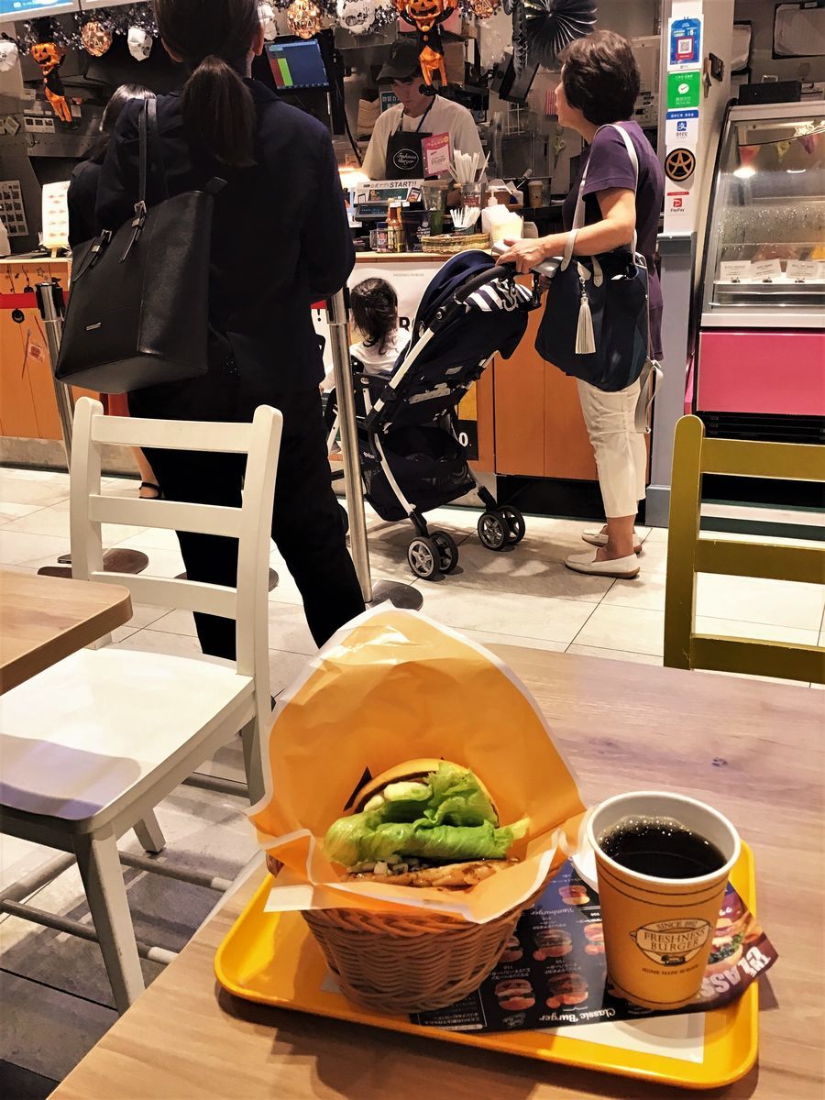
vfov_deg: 58.4
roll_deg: +2.4
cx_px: 412
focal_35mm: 31
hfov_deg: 45.4
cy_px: 550
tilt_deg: -18.8
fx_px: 985
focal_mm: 3.3
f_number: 2.4
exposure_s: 1/30
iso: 32
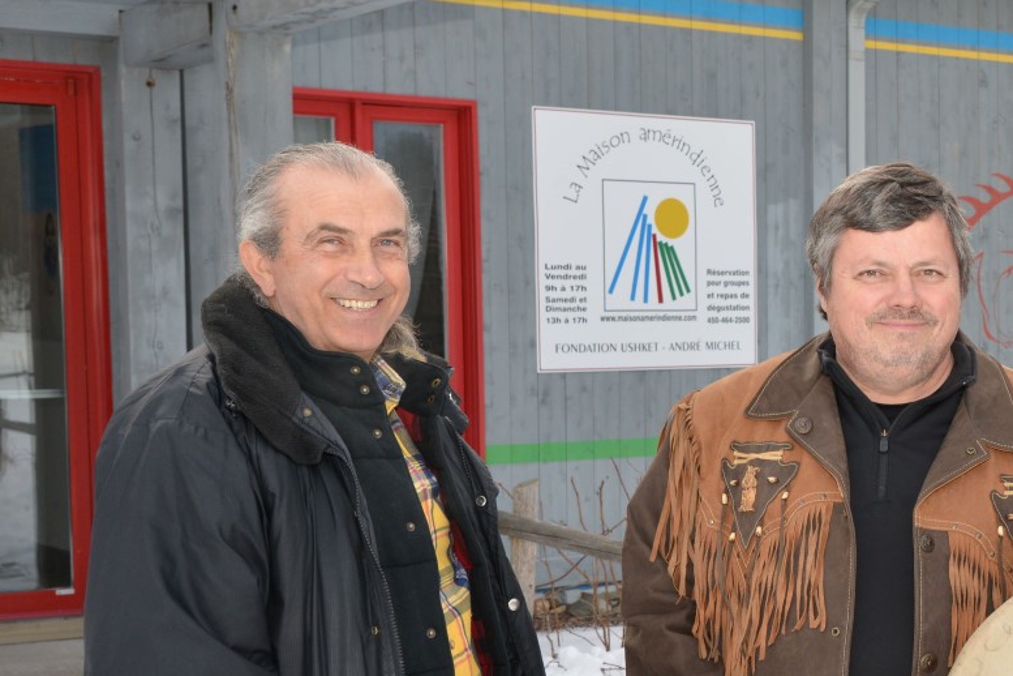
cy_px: 431
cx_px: 1030
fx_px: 2054
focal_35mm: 73
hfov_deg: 26.2
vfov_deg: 18.6
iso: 500
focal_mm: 35
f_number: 9
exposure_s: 1/100
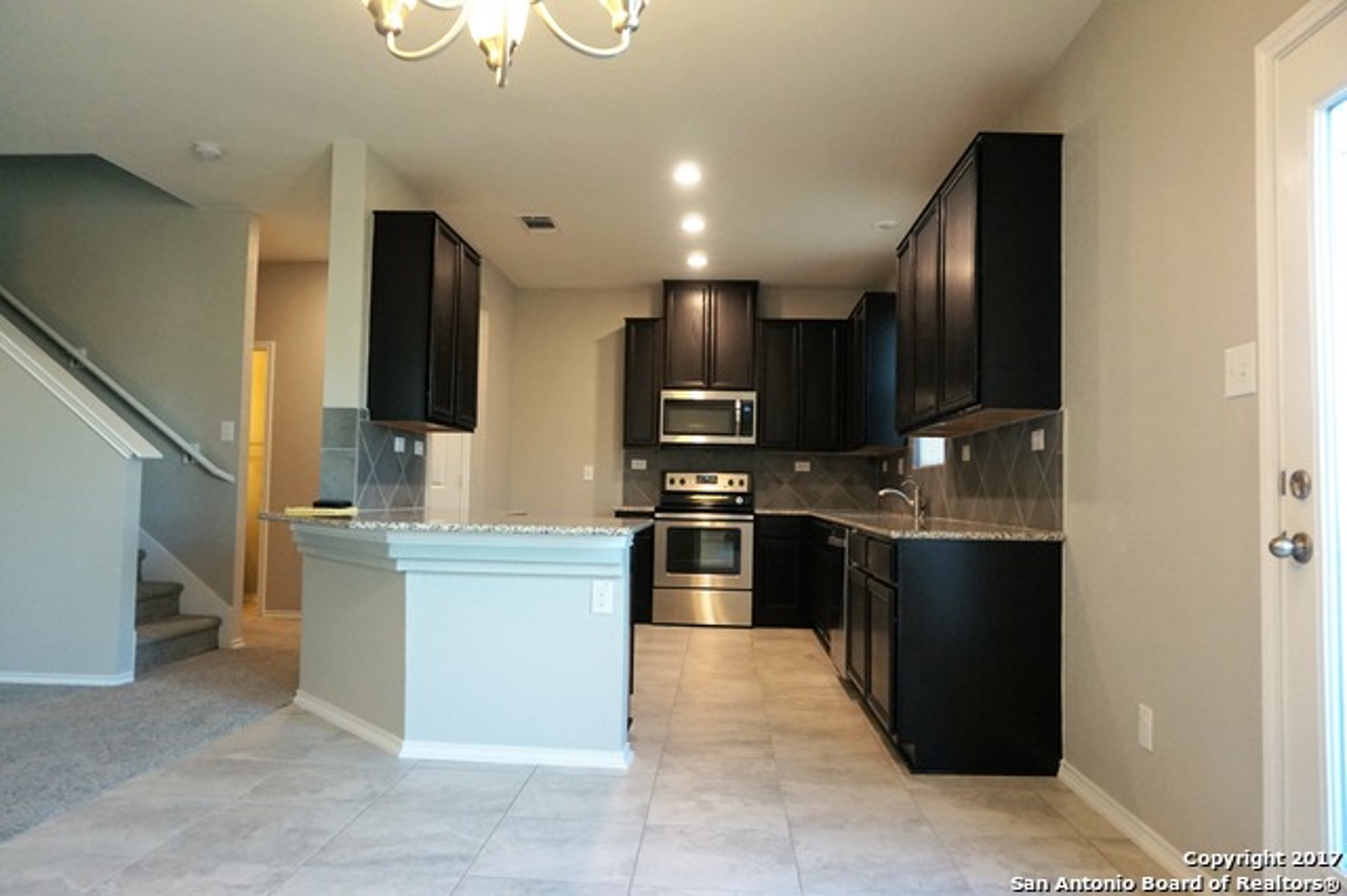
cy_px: 448
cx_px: 674
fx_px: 897
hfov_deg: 73.8
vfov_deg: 53.1
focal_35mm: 24
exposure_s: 1/160
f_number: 4
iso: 1250
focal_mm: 16
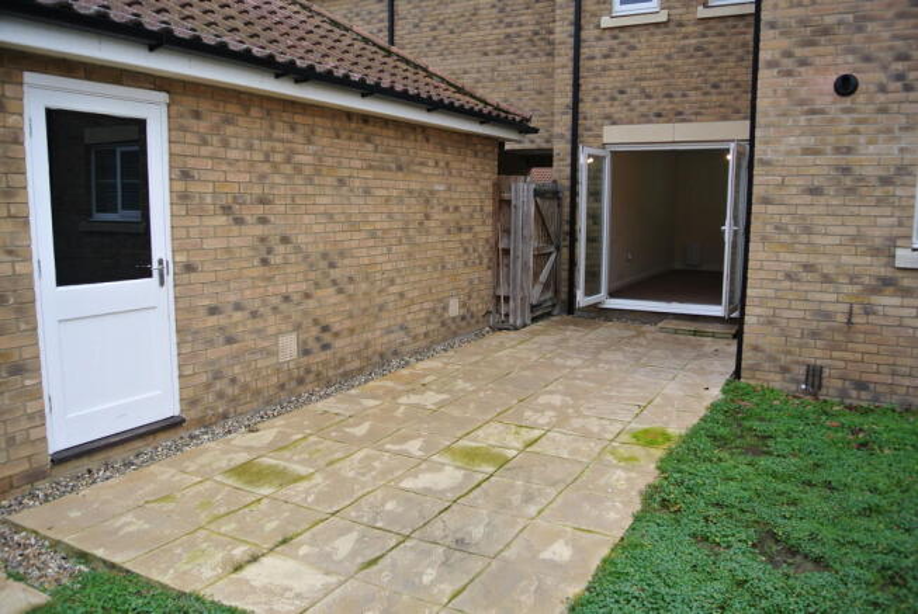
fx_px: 689
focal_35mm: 27
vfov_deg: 48.0
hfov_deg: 67.3
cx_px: 459
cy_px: 307
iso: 100
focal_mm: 10
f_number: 4
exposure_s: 1/60
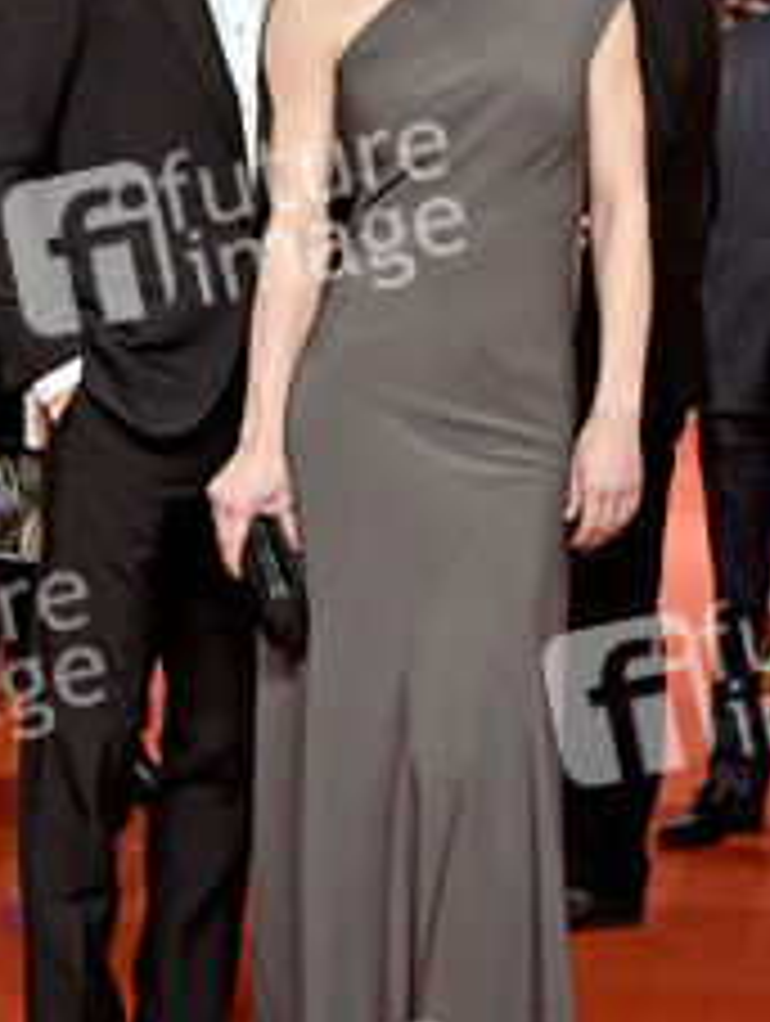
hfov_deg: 15.1
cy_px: 455
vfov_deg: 20.0
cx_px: 365
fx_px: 2898
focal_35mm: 98
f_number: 5
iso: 3200
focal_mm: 58
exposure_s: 1/250
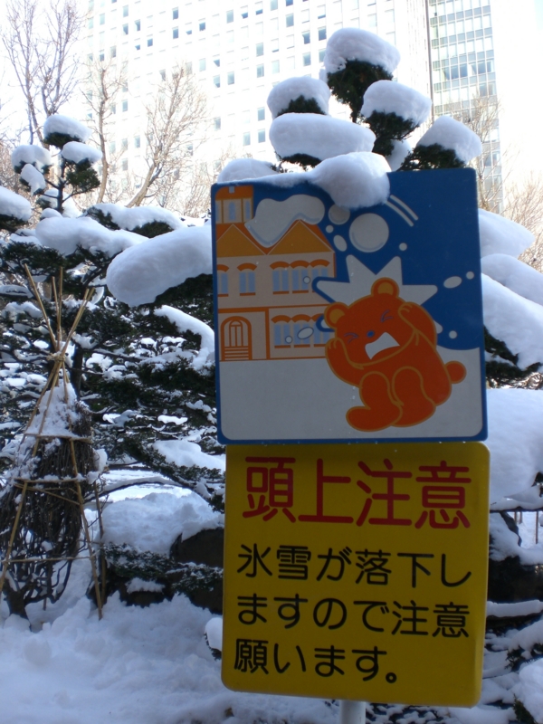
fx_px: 795
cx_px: 272
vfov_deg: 49.0
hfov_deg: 37.7
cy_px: 362
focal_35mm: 38
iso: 50
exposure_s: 1/200
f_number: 3.1
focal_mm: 6.3
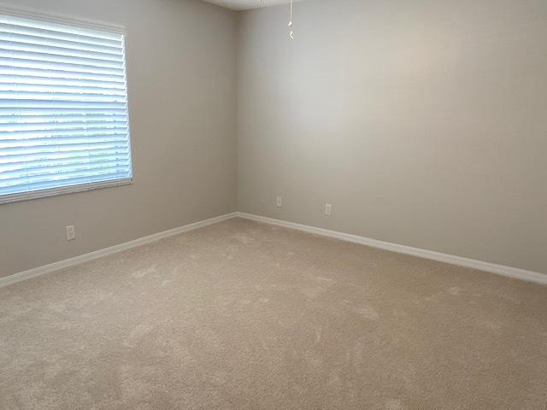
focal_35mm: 26
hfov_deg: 67.3
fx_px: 411
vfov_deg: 53.1
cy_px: 205
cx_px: 274
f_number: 1.8
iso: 125
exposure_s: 1/60
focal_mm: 4.25
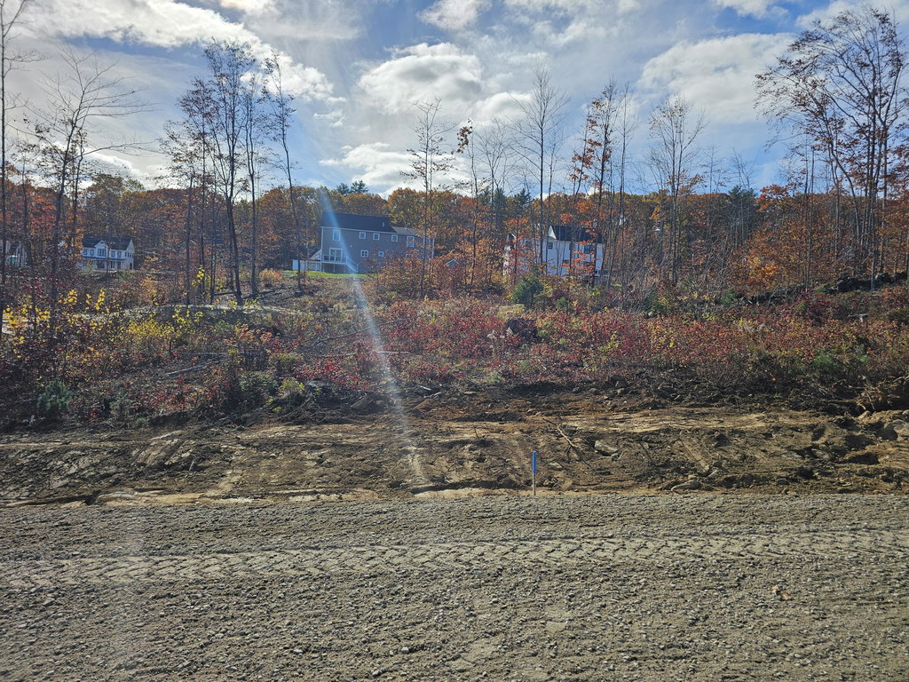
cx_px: 454
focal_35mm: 23
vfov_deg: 58.9
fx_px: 604
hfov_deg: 73.9
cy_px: 341
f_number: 1.7
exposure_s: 1/1465
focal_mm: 6.3
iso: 16
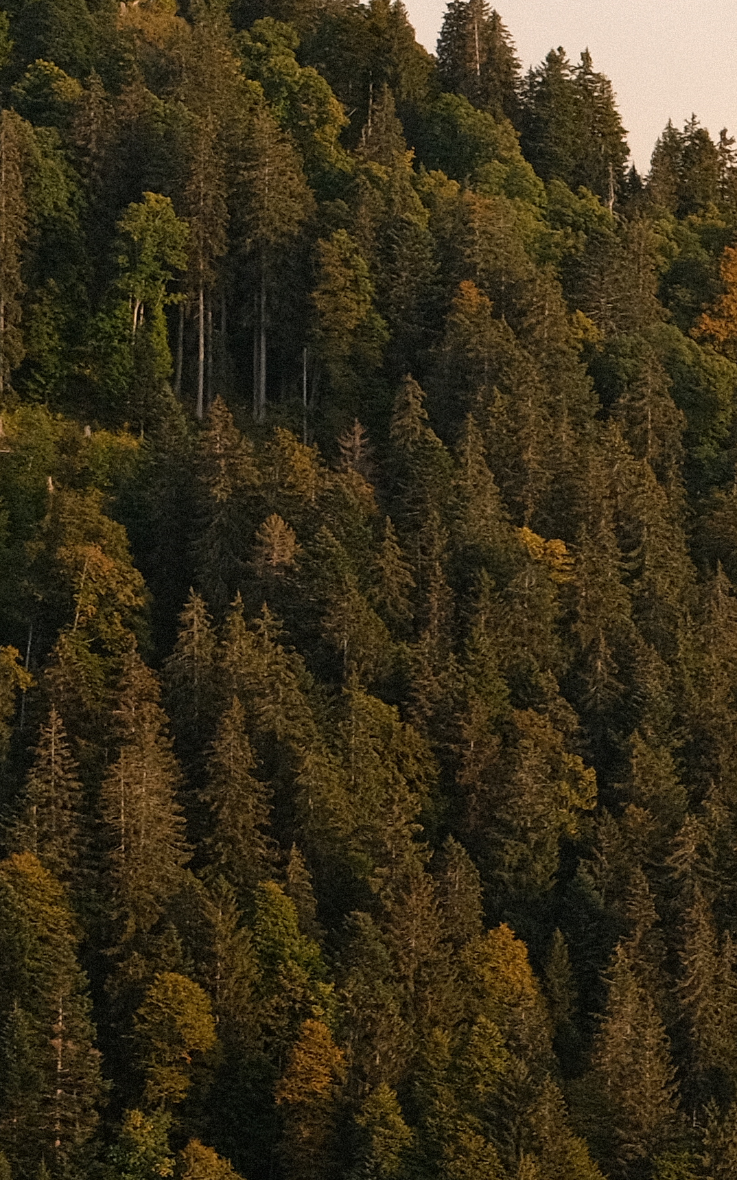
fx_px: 5947
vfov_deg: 11.3
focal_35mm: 185
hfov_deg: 6.6
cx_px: 2039
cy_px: 640
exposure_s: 1/210
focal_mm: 33
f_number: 5.6
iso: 640
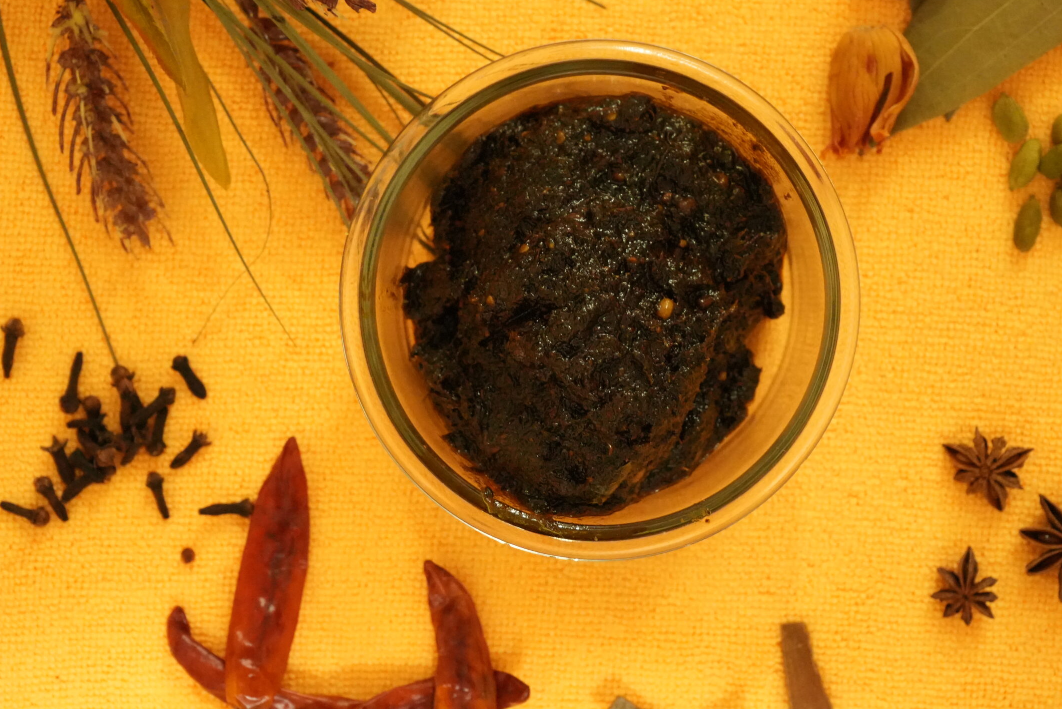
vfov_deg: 16.7
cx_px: 564
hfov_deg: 24.8
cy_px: 320
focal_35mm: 82
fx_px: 2419
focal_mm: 68
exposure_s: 1/30
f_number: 5.6
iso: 12800
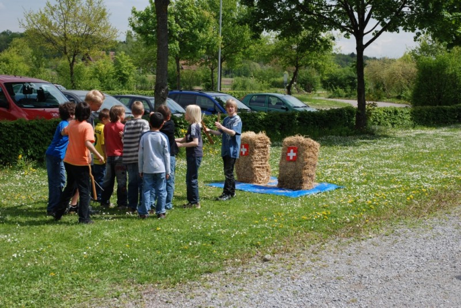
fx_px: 673
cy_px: 154
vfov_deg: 25.8
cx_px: 230
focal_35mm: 52
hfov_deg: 37.8
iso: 100
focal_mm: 35
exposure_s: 1/200
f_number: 9
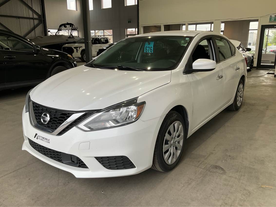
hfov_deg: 61.7
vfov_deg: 48.2
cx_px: 138
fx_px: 231
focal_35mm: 29
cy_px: 104
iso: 25
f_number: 1.8
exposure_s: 1/122
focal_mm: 3
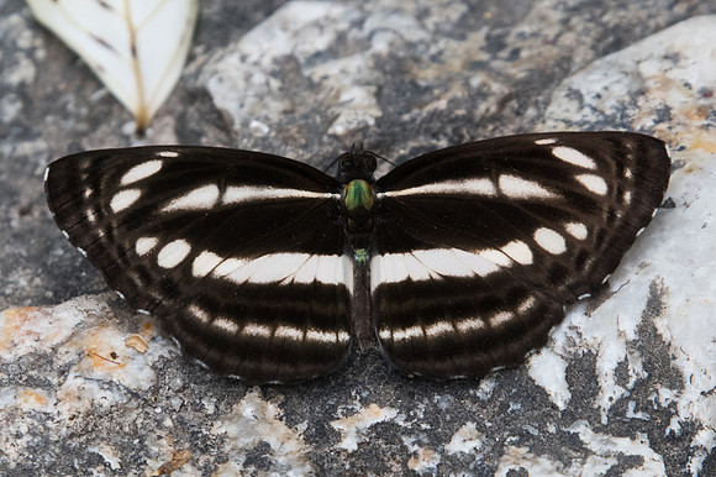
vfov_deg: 1.4
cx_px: 385
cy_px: 229
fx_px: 20179
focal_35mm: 1015
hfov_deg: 2.0
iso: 1000
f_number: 9
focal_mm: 400
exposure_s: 1/320
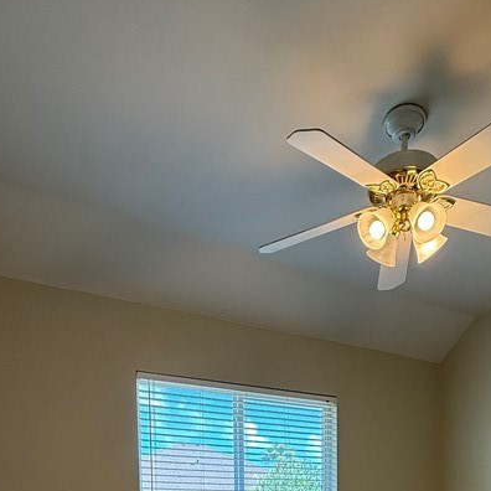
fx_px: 514
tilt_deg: -4.6
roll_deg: -0.1
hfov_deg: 50.7
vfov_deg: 39.9
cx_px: 300
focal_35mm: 32
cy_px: 559
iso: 125
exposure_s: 1/120
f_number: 2.2
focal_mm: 2.22
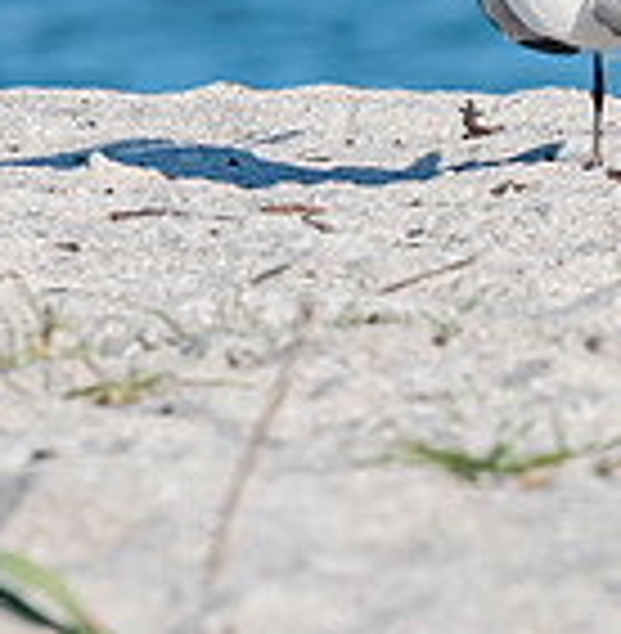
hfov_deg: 0.7
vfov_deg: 0.7
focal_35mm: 2583
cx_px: 1322
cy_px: -246
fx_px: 52999
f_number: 5.6
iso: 500
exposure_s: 1/2000
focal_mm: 300
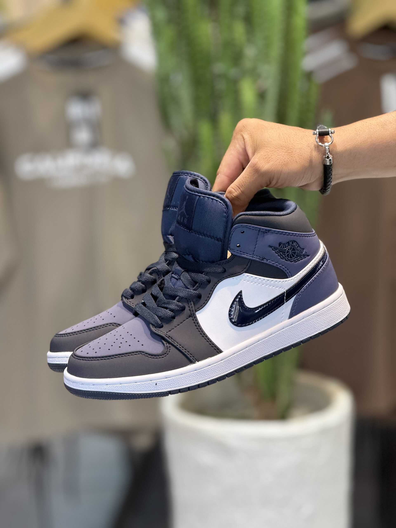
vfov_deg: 16.4
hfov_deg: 12.3
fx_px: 1830
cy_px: 264
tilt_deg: -12.5
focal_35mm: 120
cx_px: 198
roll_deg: +1.2
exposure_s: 1/100
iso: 160
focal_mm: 15.66
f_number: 2.8
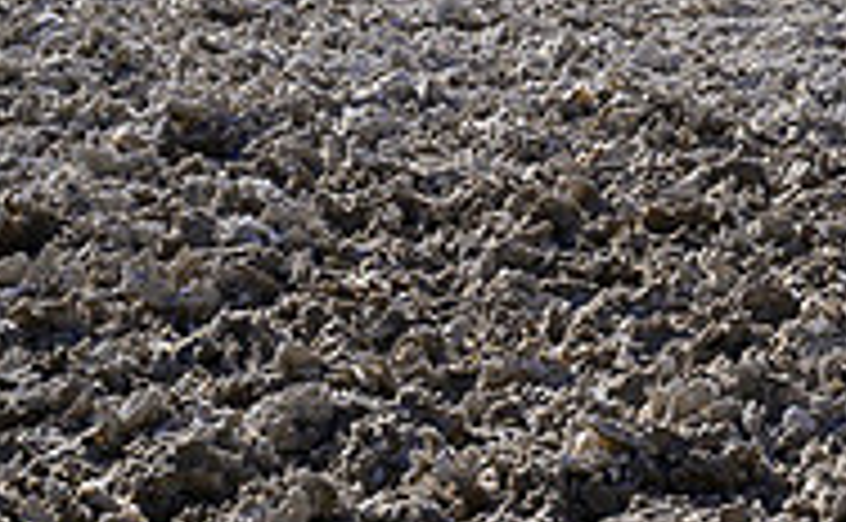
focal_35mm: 139
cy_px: -115
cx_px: 1112
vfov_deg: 9.2
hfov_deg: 14.4
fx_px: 3193
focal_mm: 44
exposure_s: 1/160
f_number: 16
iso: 320
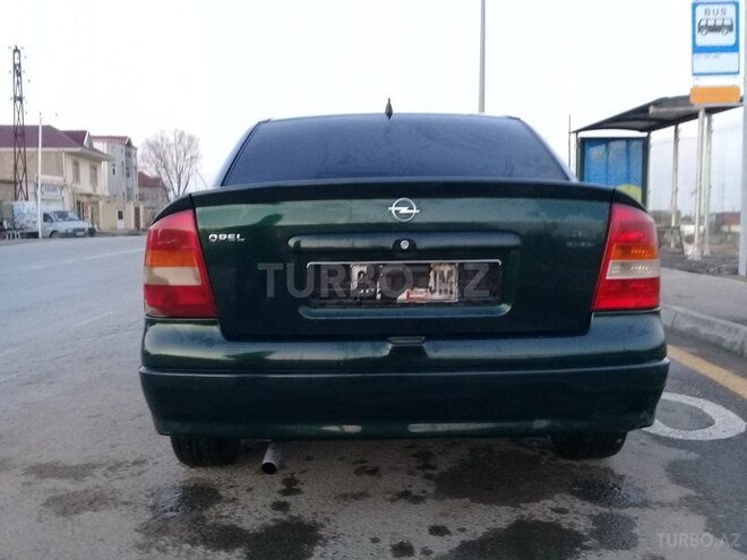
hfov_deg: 58.4
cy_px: 280
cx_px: 374
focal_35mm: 31
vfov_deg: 45.4
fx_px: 669
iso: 160
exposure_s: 1/33
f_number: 2.2
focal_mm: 3.3
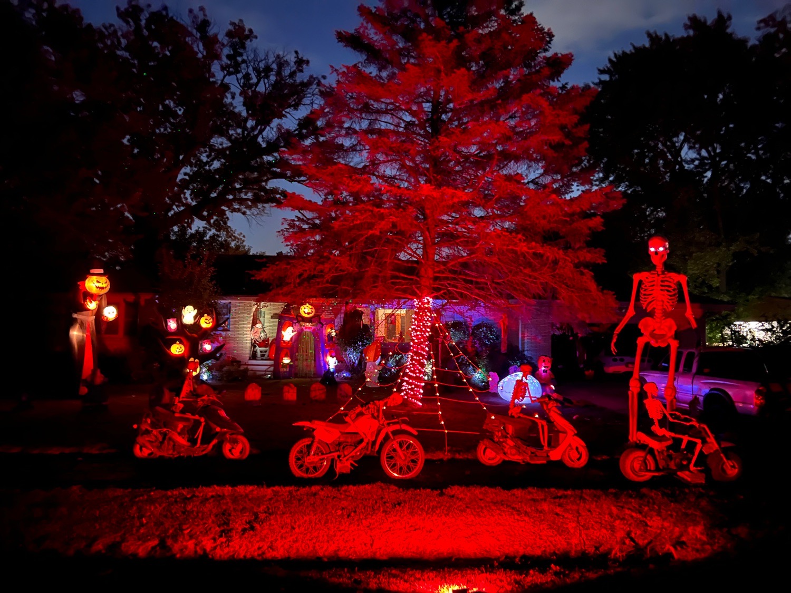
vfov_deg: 53.1
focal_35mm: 26
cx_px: 396
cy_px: 296
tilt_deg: +4.2
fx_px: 594
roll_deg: -1.7
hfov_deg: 67.3
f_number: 1.5
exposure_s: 1/9
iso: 2500
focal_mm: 5.7
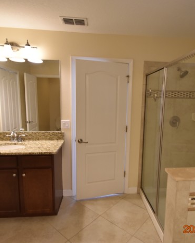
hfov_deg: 62.8
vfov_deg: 75.0
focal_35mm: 22
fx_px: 159
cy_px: 122
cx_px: 114
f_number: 3.5
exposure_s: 1/90
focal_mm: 10
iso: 800
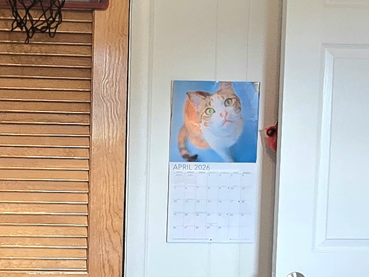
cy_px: 206
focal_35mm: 73
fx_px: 778
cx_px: 62
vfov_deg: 20.0
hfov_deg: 26.1
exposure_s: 1/60.2
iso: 400
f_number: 2.2
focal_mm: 2.2
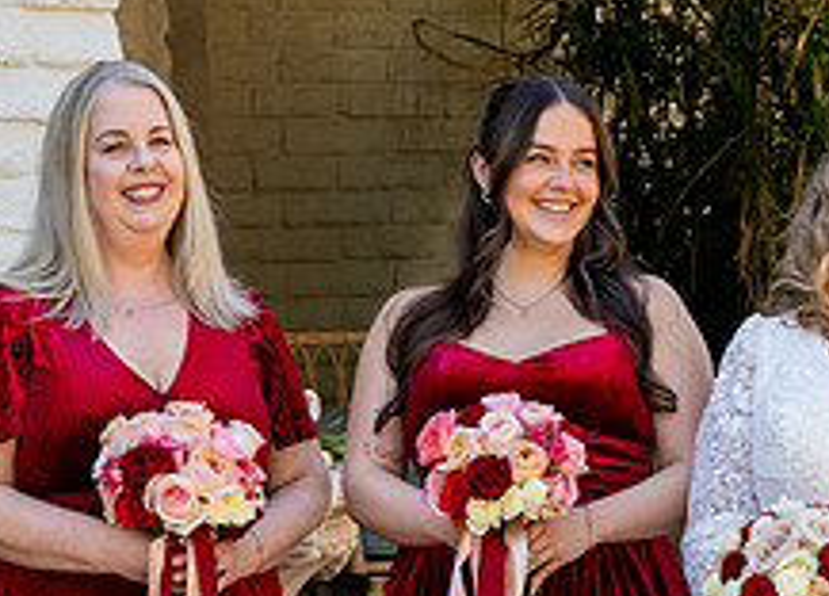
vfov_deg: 7.1
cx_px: 919
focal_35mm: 201
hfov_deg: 9.9
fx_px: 4743
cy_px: 714
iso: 400
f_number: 7.1
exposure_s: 1/250
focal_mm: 70
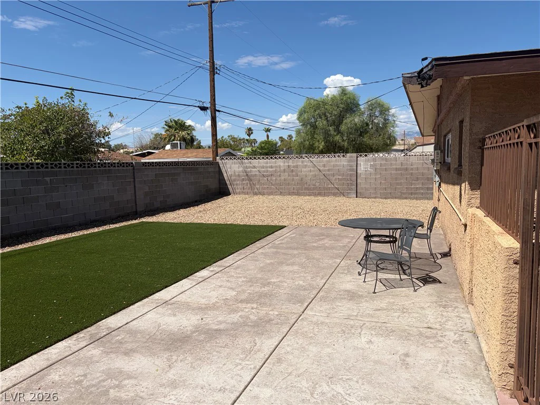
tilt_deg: -5.4
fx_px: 406
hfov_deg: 67.3
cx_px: 270
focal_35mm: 26
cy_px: 202
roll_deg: +1.8
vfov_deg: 53.1
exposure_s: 1/7813
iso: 64
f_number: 1.6
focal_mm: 5.96
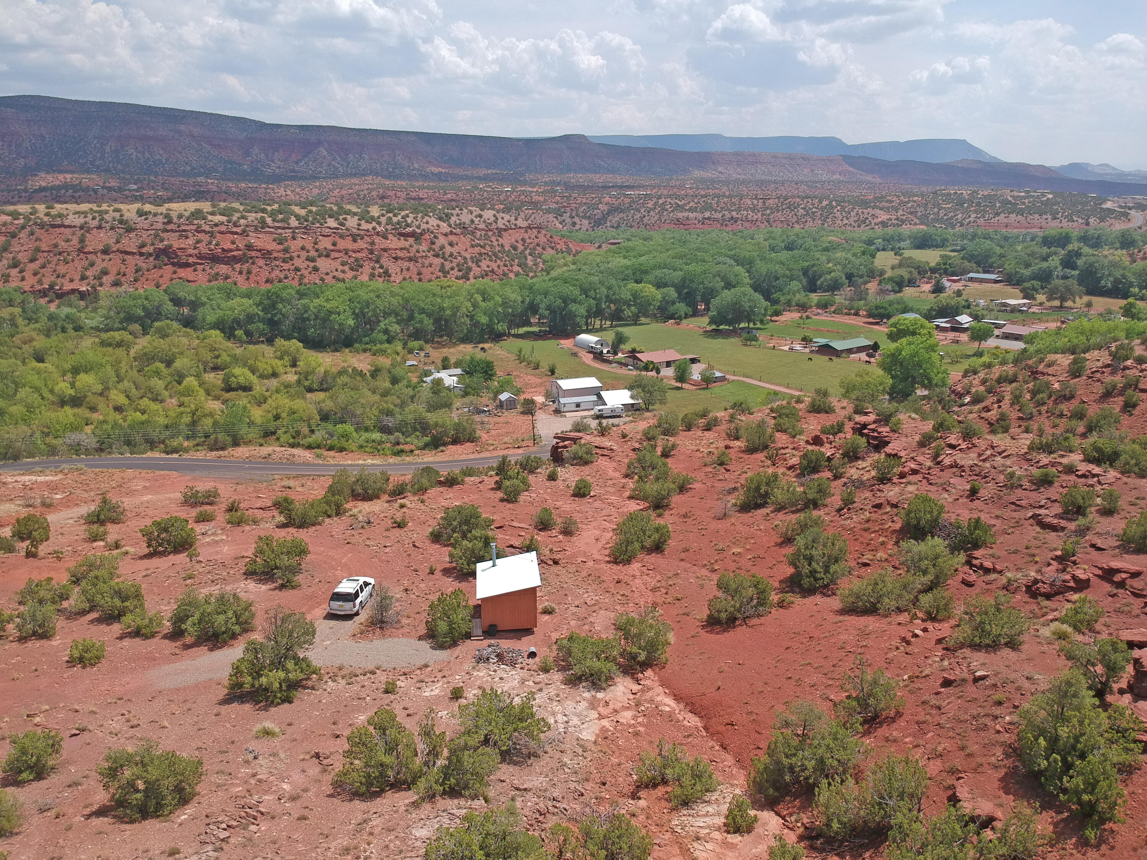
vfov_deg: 54.9
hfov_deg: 69.4
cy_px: 430
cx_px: 574
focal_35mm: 25
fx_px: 828
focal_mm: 4.49
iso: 100
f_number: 2.6
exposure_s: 1/1250
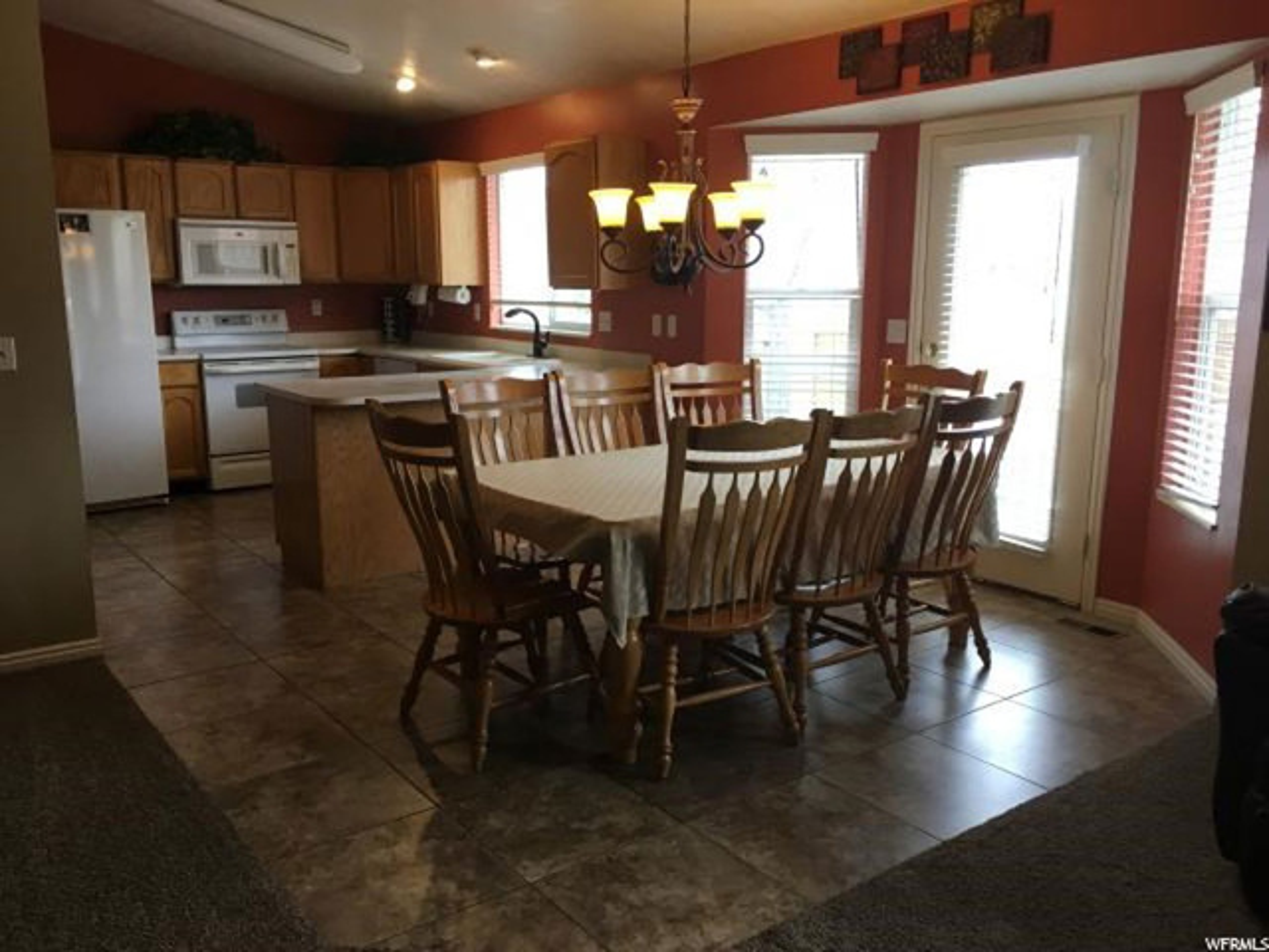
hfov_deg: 61.7
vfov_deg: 48.2
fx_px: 1063
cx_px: 634
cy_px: 476
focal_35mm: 29
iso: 25
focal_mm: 4.15
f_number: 2.2
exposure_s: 1/30
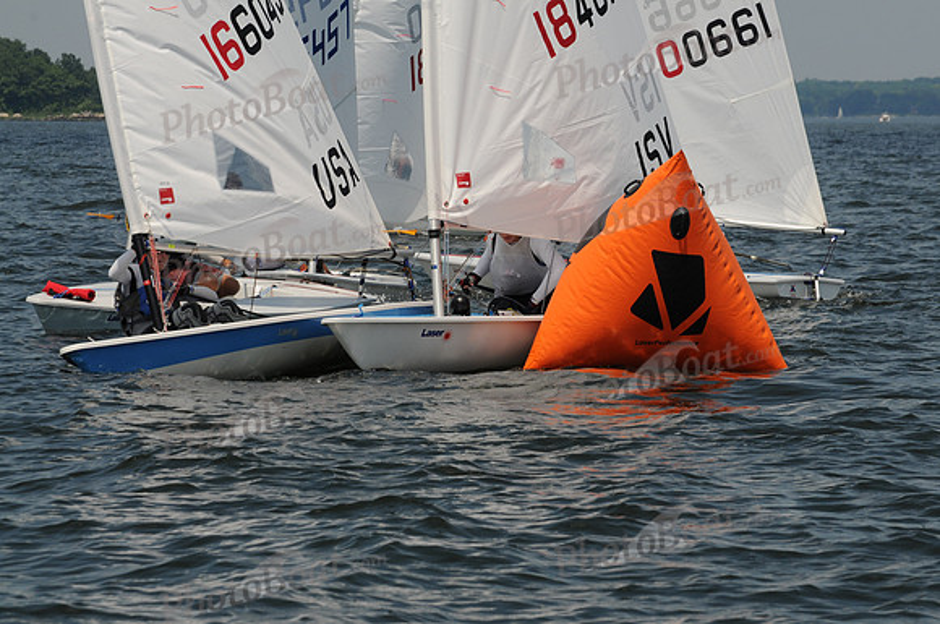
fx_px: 6453
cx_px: 470
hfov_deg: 8.3
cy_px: 312
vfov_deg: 5.5
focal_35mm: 248
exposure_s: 1/500
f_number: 9
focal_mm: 165
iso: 200
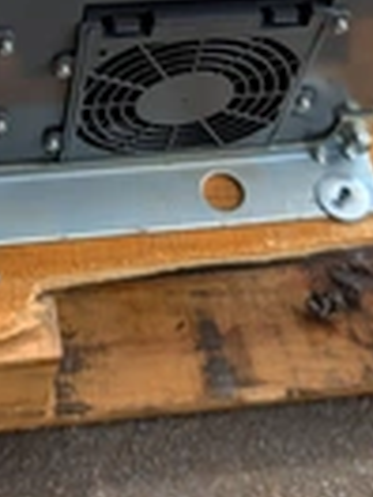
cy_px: -72
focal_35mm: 73
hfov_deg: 19.6
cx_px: 9
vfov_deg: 24.6
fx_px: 1049
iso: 22
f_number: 1.68
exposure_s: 1/6579
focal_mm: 6.9
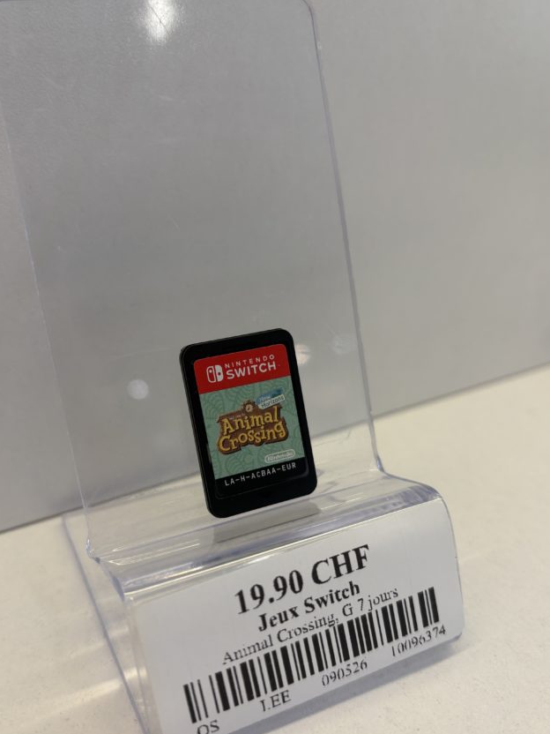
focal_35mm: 32
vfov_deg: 56.7
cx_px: 250
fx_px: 678
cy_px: 408
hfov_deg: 44.1
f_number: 1.6
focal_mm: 5.96
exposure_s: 1/121
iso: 40
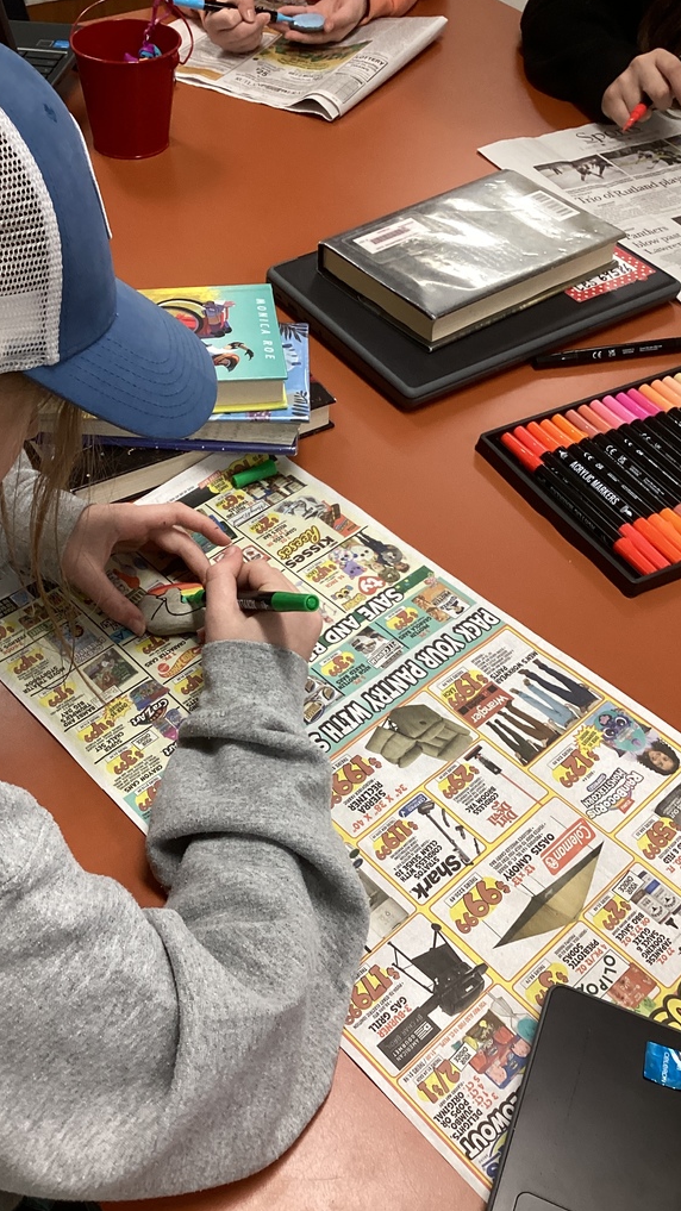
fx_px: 1092
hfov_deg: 34.4
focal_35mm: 34
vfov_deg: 58.0
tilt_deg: -48.4
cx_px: 233
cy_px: 606
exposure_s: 1/60
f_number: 2.4
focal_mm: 3.3
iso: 160
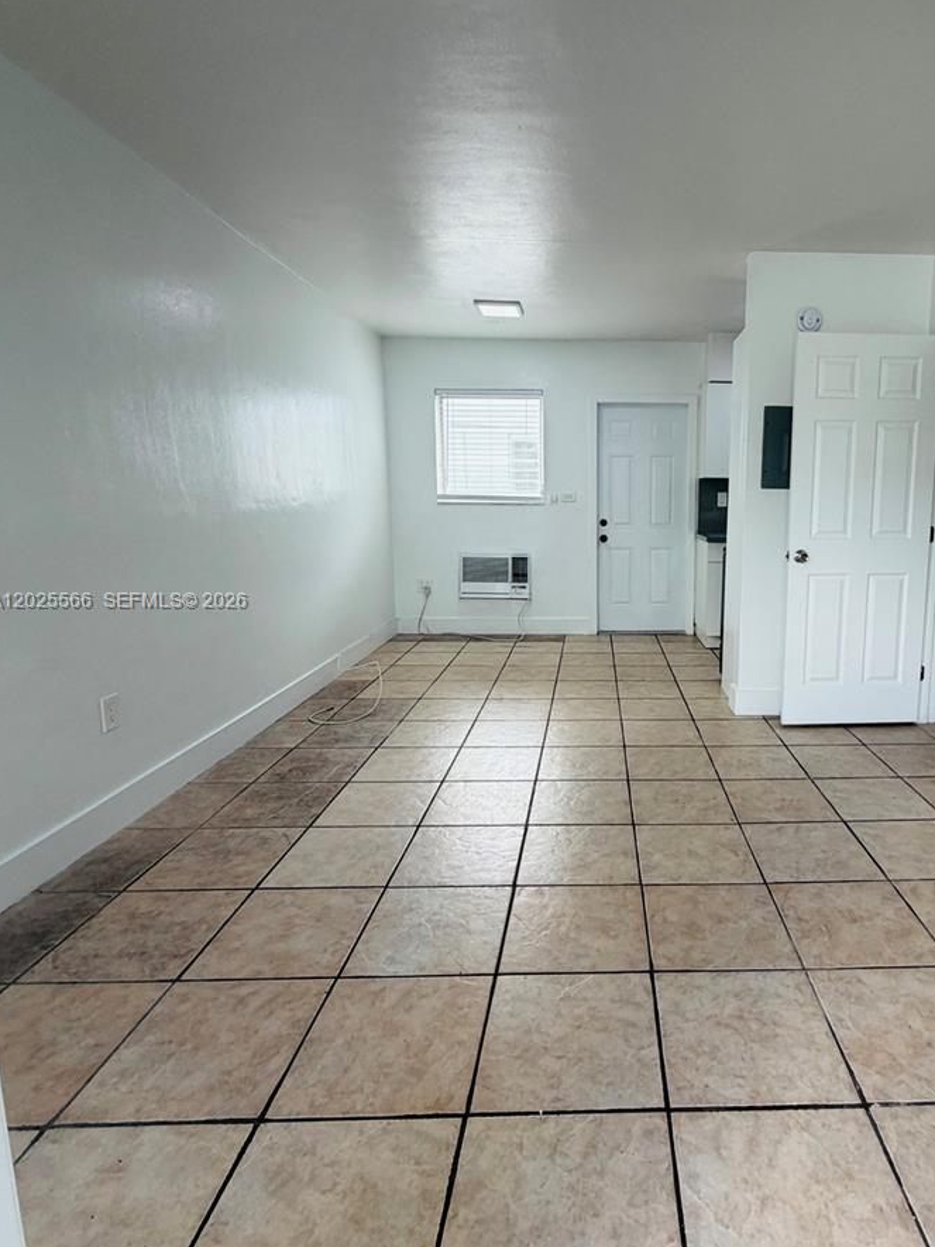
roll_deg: -0.7
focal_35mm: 19
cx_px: 621
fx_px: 684
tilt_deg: -8.4
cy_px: 602
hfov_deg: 66.9
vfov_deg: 84.6
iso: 125
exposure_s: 1/121
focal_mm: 2.22
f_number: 2.2
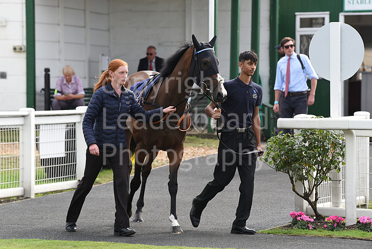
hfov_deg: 10.3
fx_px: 2067
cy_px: 124
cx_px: 186
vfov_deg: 6.9
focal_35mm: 200
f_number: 5.6
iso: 500
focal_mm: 200
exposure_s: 1/1000
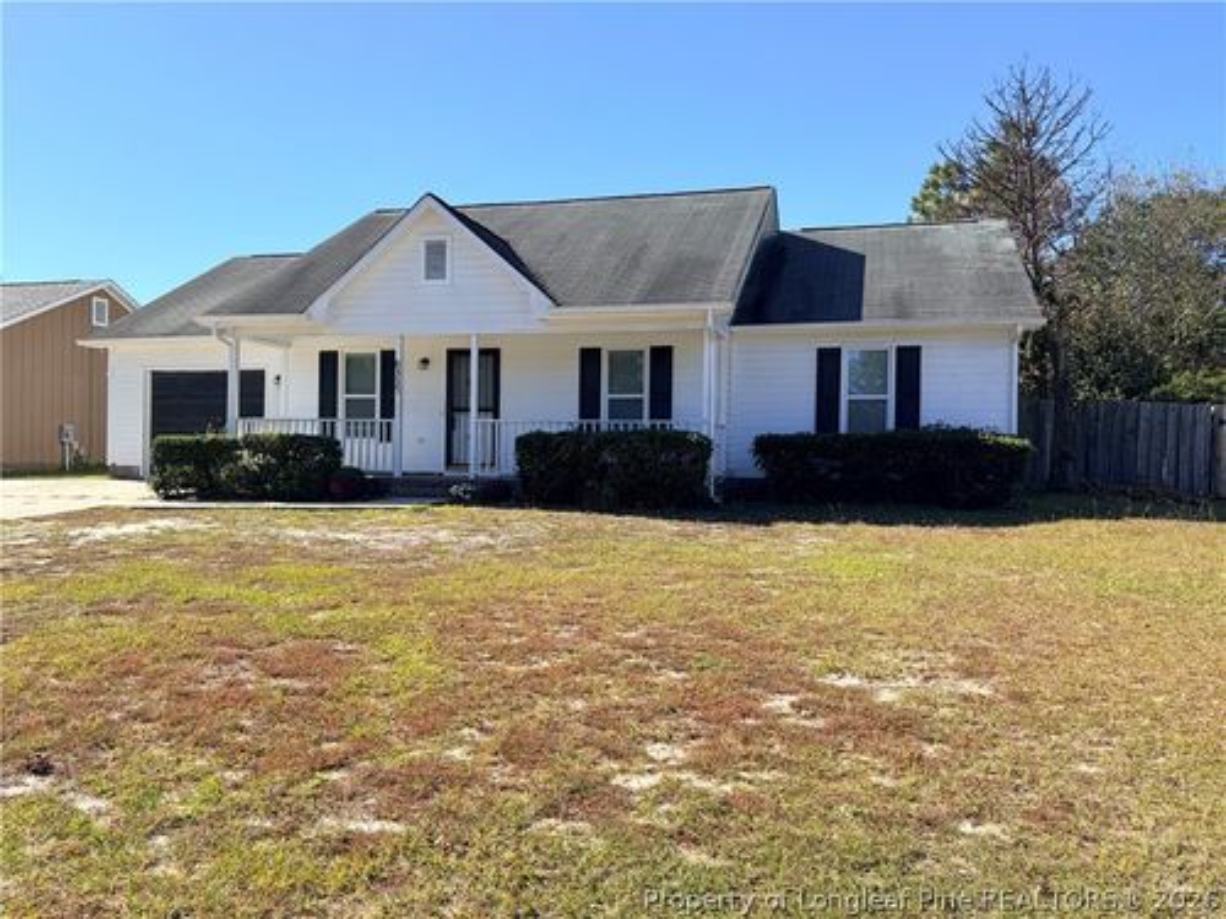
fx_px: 921
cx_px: 613
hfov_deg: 67.3
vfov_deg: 53.1
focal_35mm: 26
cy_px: 460
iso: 50
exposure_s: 1/2283
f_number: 1.6
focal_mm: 5.96
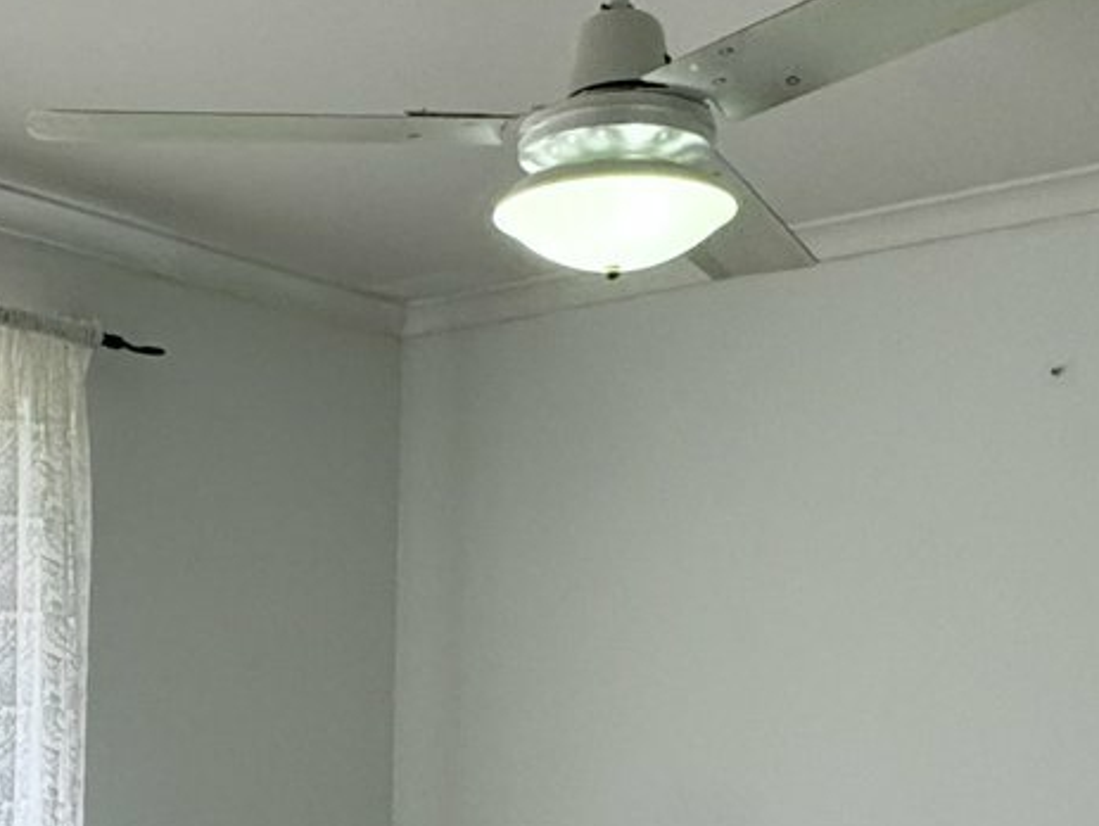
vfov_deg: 24.3
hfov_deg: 32.5
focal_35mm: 58
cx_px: 252
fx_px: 1843
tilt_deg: -1.8
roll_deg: -1.3
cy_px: 805
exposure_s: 1/100
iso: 40
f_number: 2.2
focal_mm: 2.22
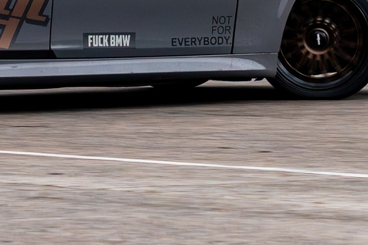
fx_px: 5417
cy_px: -93
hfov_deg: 3.9
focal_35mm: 530
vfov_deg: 2.6
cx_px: 102
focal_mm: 85
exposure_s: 1/200
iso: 640
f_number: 3.5
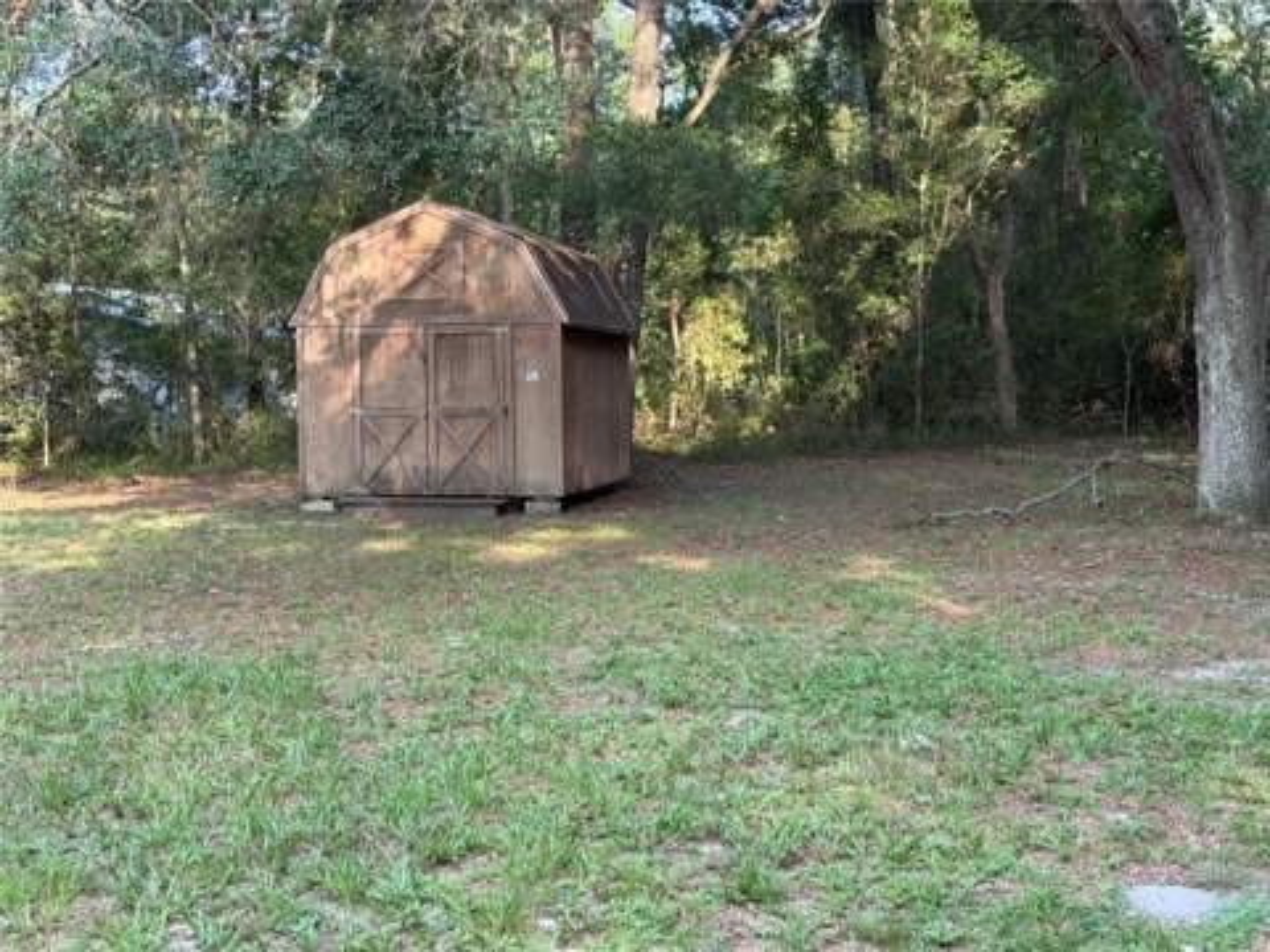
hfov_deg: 39.7
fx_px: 1761
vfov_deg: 30.3
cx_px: 635
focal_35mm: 48
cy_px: 476
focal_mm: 6.76
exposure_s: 1/306
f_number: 1.78
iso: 64
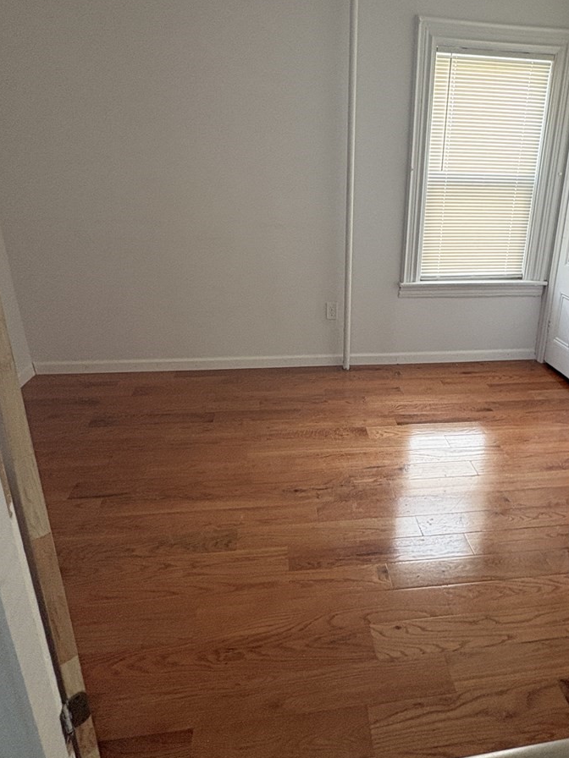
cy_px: 355
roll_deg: -3.5
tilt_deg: -18.1
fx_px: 526
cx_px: 363
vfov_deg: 71.5
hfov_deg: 56.0
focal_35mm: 24
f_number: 2.2
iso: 250
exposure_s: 1/60
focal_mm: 2.22
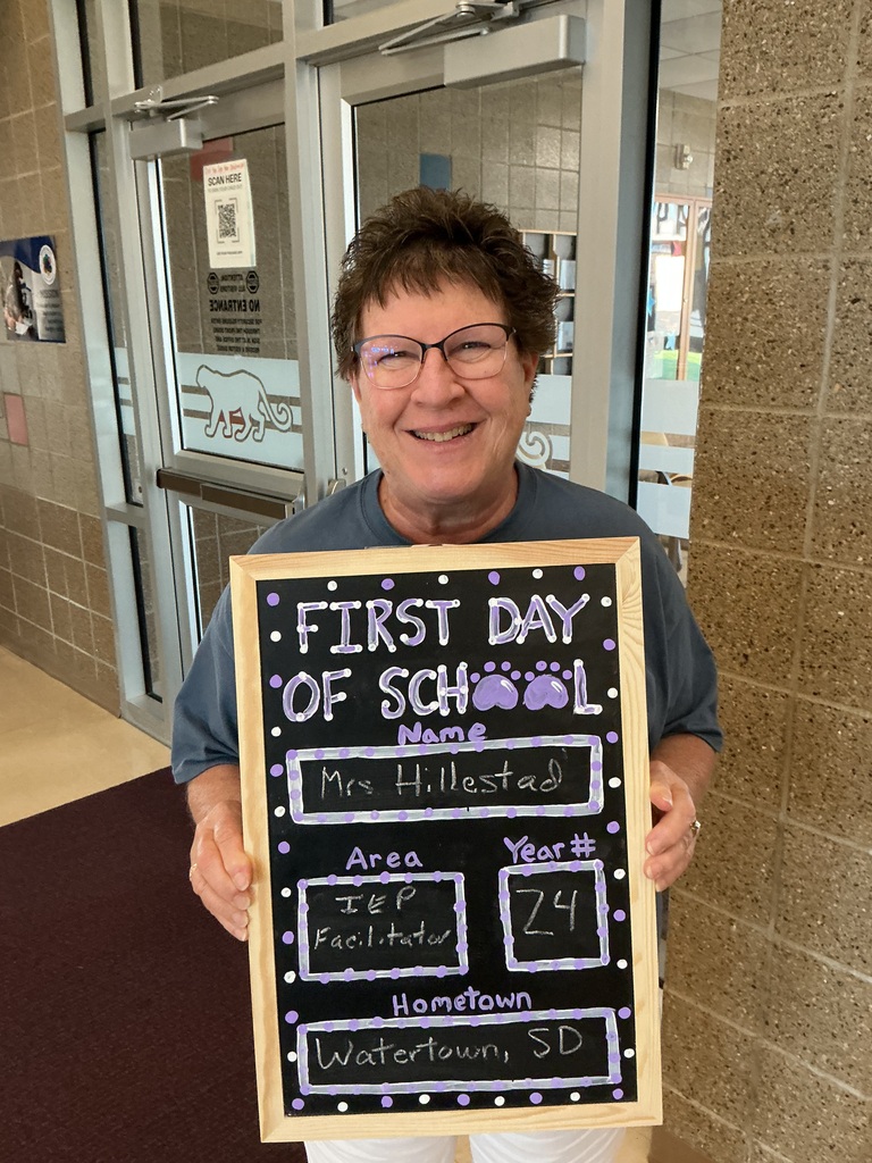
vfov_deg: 61.7
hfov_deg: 48.2
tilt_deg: -15.4
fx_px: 974
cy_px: 582
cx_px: 436
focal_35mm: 29
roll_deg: +1.0
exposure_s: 1/60
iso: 250
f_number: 1.8
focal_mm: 3
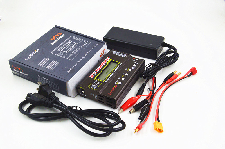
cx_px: 112
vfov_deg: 26.4
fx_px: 318
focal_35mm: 51
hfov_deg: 38.9
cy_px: 74
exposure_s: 1/200
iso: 400
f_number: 10
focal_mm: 34
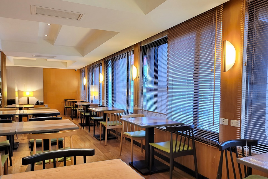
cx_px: 130
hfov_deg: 65.5
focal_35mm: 28
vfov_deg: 46.3
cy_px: 98
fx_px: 208
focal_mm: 5.4
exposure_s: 1/40
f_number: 1.8
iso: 250
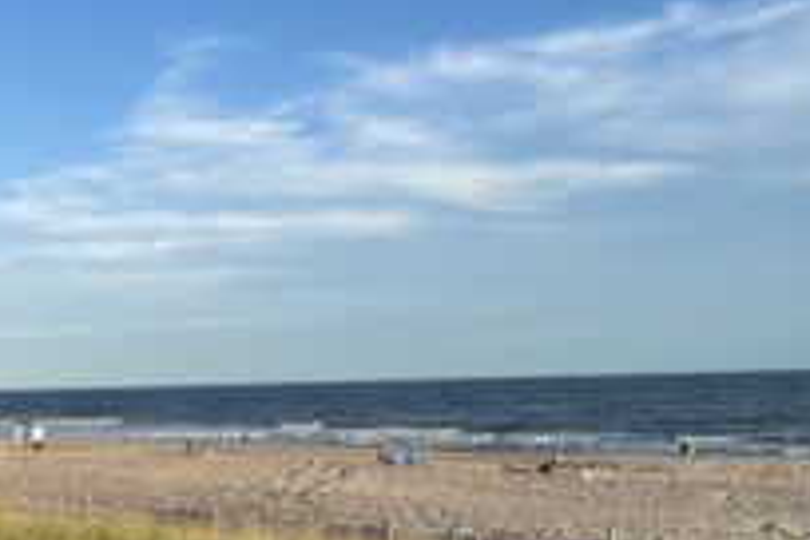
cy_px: 425
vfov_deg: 25.1
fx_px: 1192
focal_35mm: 53
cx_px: 123
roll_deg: +1.7
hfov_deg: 35.8
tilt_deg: -1.8
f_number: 1.6
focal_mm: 4.2
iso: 32
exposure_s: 1/2564
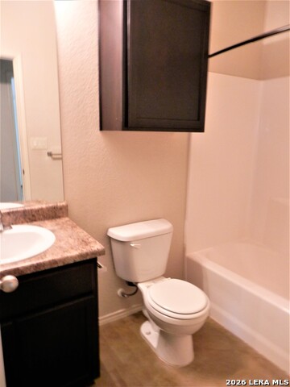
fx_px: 279
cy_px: 194
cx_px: 145
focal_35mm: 25
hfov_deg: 54.9
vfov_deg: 69.4
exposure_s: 1/10
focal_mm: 4.5
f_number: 3
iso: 200
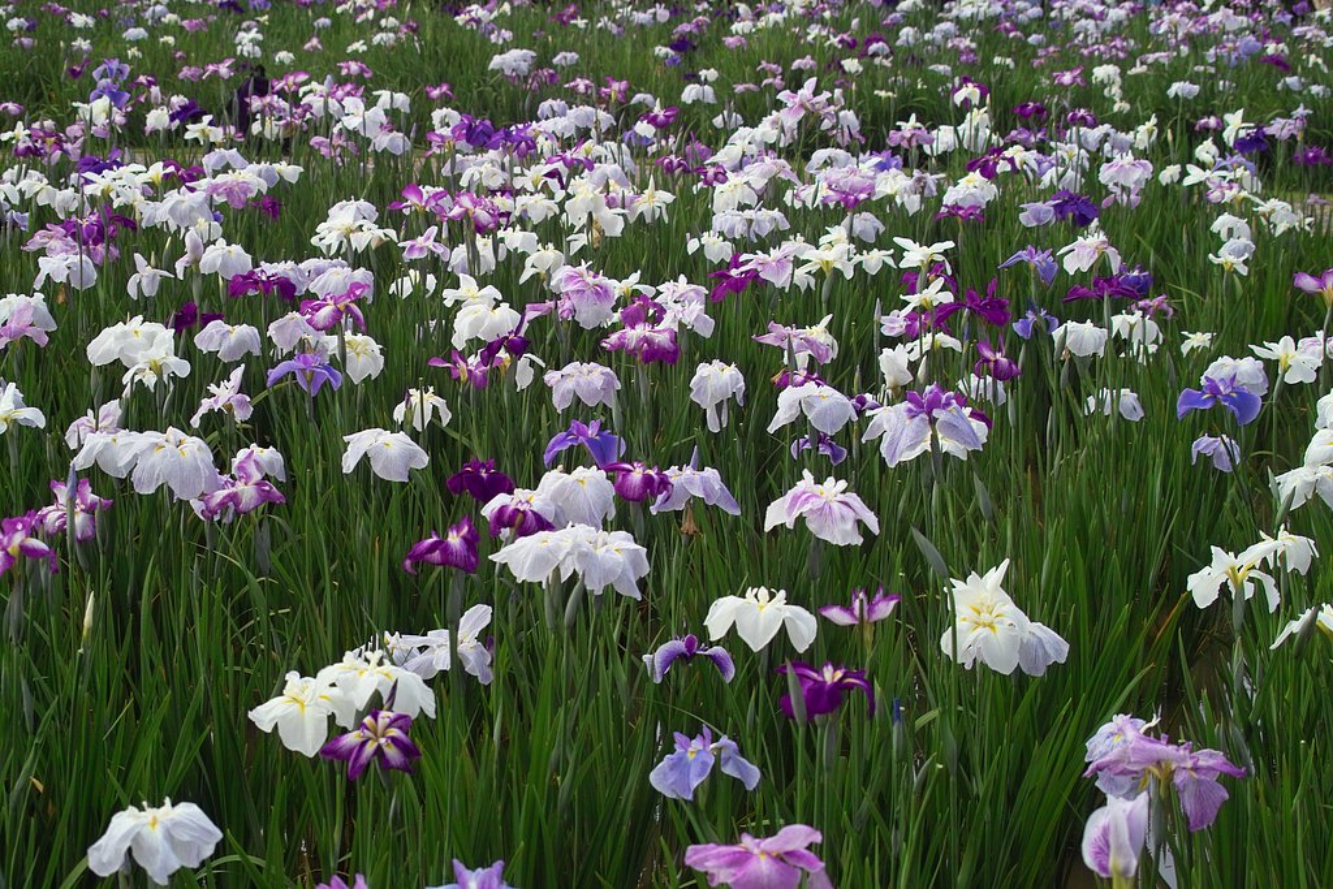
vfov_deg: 13.7
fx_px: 3703
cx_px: 666
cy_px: 444
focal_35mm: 100
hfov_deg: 20.4
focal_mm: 59
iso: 100
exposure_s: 1/180
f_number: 8
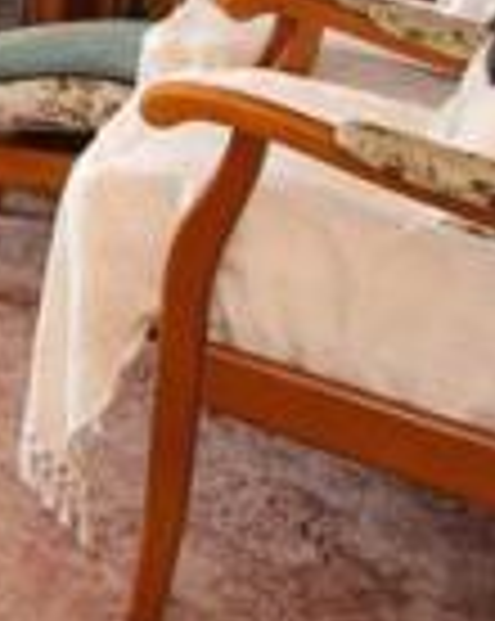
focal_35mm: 67
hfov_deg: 16.4
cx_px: -540
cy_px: -295
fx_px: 1230
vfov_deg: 23.2
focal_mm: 10
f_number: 5
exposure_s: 1/15
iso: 200
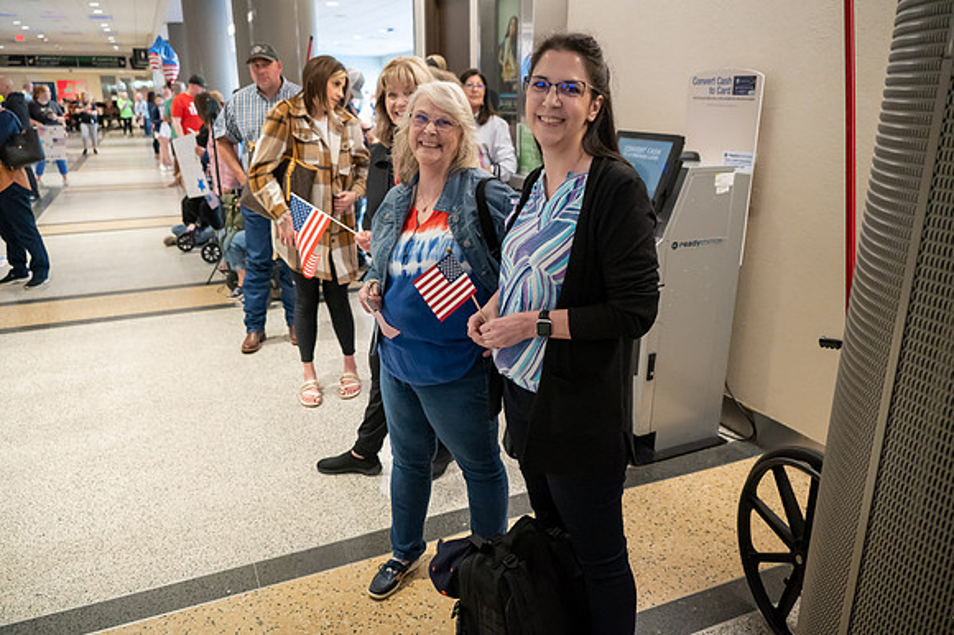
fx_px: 728
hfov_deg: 66.4
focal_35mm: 28
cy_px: 318
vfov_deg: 47.1
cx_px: 477
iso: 10000
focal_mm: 27.5
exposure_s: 1/200
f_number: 4.2
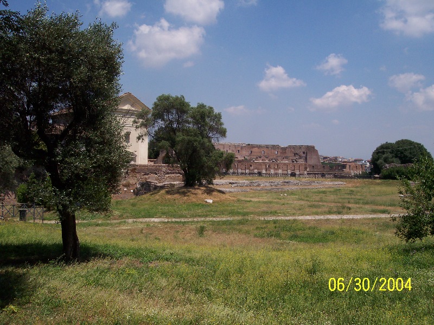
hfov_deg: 49.0
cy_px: 162
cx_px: 217
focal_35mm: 38
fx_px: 476
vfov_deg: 37.7
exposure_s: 1/1000
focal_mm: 8
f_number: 4.8
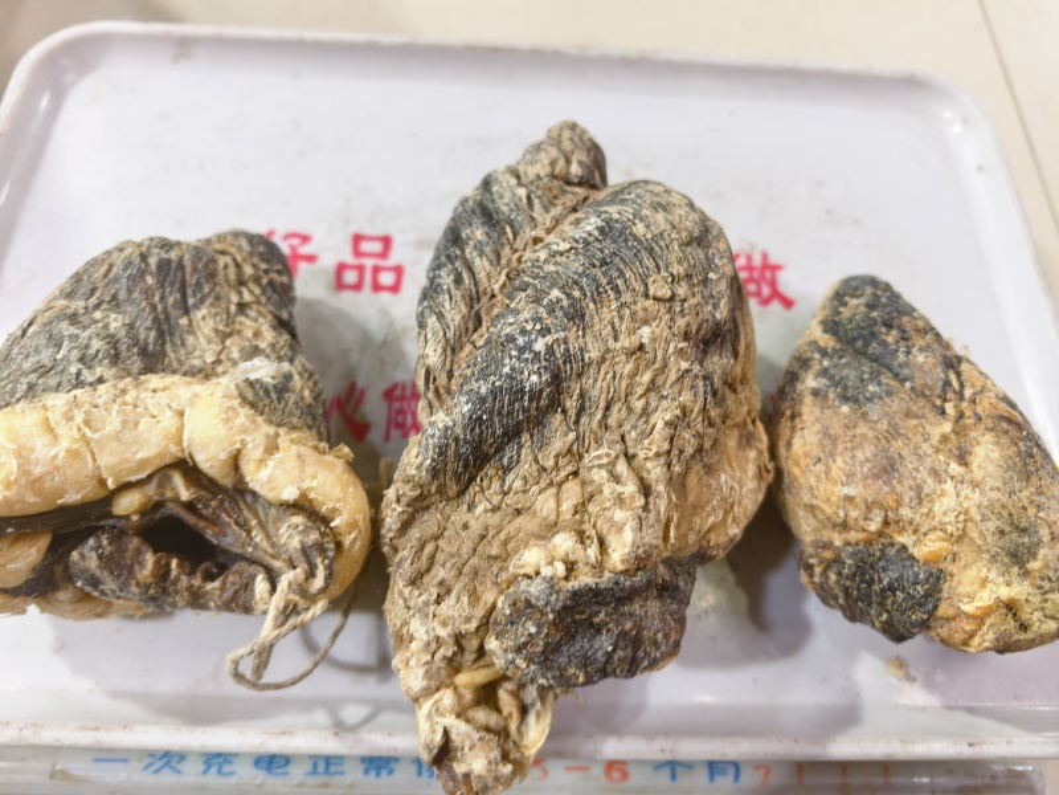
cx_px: 530
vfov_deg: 56.8
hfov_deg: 71.6
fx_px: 734
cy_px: 398
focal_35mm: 24
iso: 160
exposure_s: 1/50
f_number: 2
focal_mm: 6.98
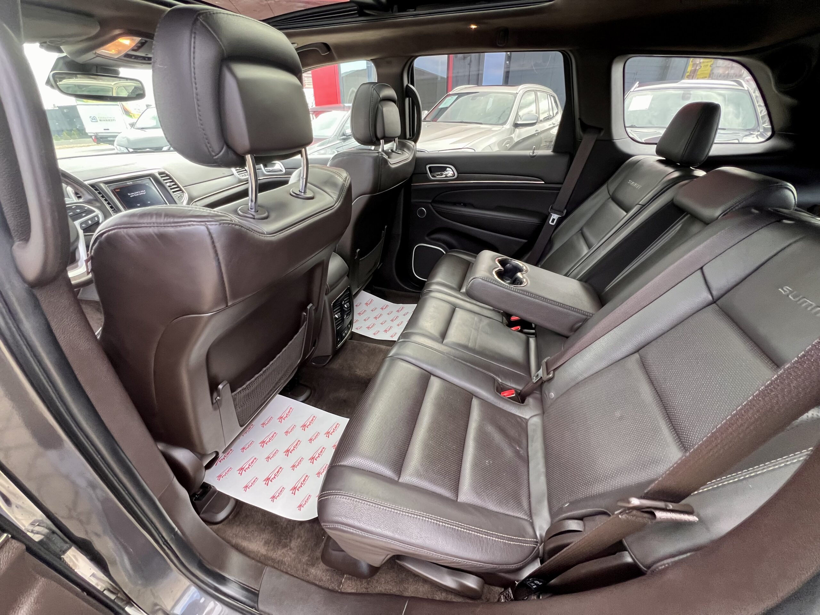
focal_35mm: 13
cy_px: 308
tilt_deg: -28.6
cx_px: 410
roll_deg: +0.5
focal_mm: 1.57
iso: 200
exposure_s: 1/99
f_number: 1.8
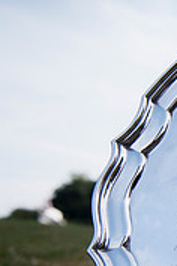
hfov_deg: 10.3
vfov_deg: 17.2
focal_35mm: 118
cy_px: 207
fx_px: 870
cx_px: 405
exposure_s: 1/250
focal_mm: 36
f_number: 8
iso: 200
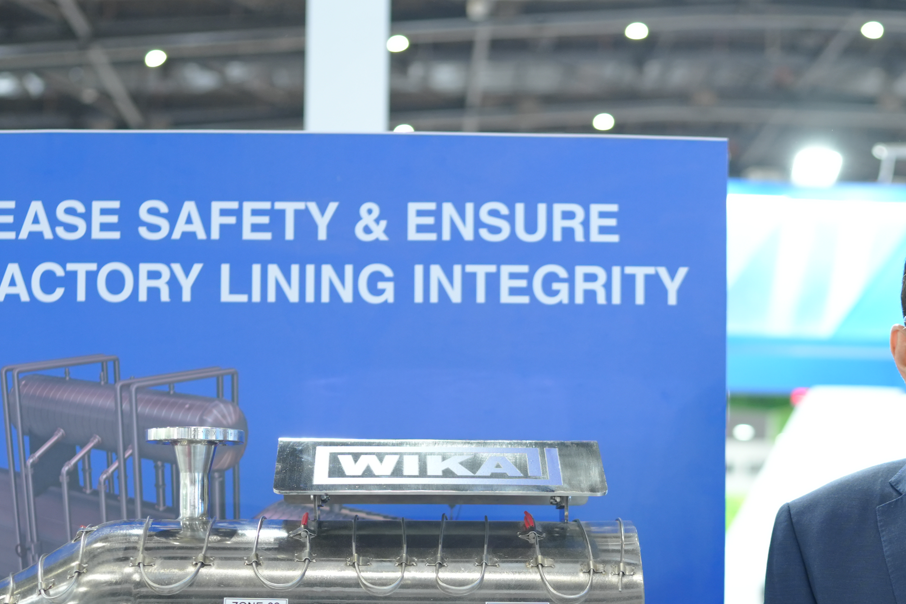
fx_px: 2013
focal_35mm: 80
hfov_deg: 25.3
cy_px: 649
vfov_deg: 16.6
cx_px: 525
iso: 640
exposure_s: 1/320
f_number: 1.8
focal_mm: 35
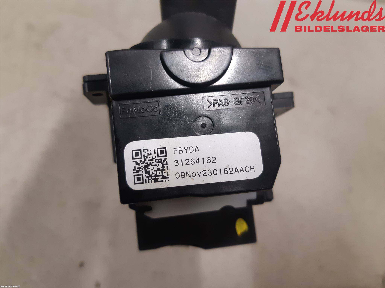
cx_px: 192
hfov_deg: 67.3
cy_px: 144
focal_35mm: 26
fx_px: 289
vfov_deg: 53.1
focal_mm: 3.93
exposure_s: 1/50
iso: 200
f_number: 1.7
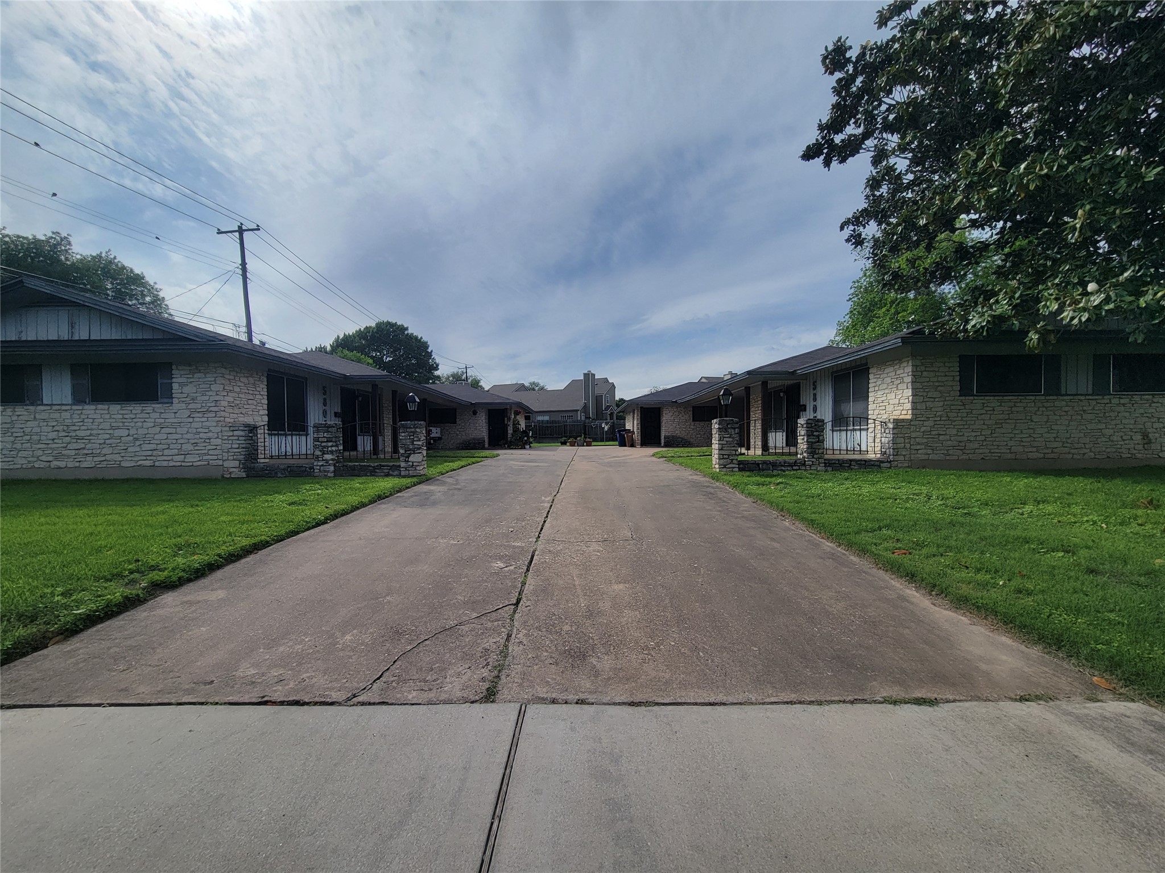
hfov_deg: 106.2
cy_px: 436
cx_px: 582
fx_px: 438
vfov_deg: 89.9
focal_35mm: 13
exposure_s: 1/3502
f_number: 2.2
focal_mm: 2.2
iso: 50
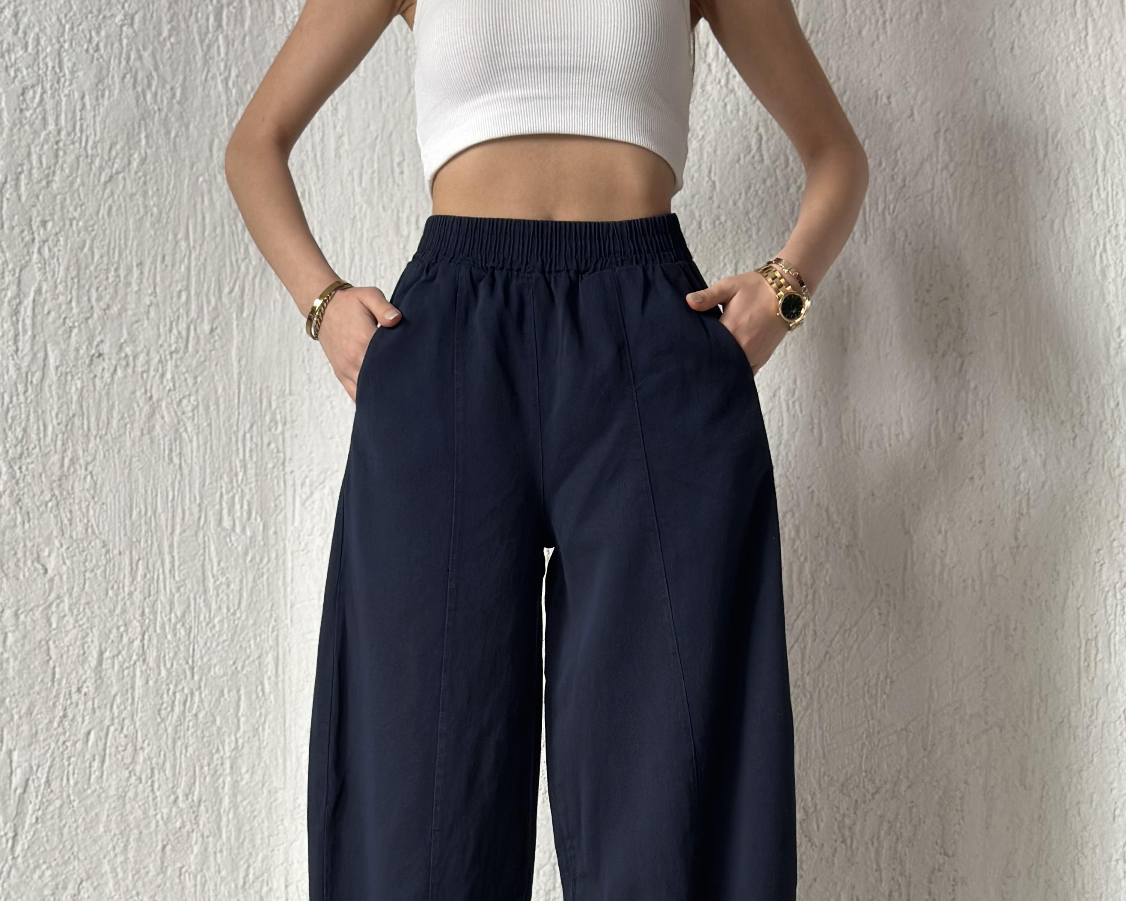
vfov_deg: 23.8
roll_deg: -0.8
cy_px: 724
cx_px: 560
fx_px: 2099
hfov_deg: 30.0
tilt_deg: +2.0
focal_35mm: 63
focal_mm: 6.86
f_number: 1.78
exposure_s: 1/121
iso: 100
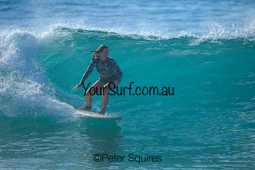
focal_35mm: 923
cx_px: 122
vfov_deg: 1.5
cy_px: 72
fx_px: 6542
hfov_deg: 2.2
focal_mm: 800
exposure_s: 1/2500
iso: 280
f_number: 6.3
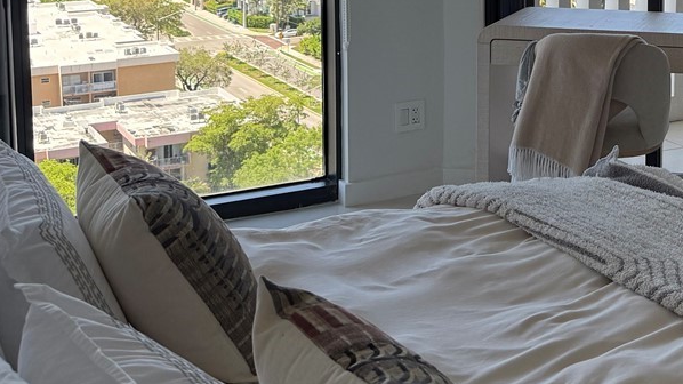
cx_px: 726
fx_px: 1267
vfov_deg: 16.6
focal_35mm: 70
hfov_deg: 27.9
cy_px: -62
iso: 100
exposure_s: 1/955
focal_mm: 6.76
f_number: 1.78
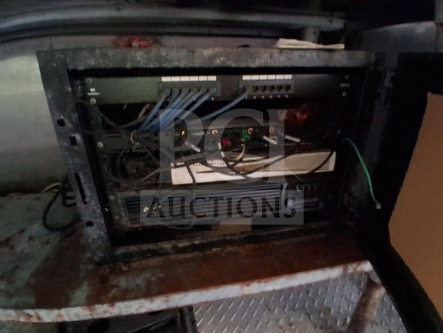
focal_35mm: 17
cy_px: 166
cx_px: 222
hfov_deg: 91.0
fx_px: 218
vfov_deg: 74.8
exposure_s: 1/8
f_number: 2.2
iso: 1600
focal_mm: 1.4
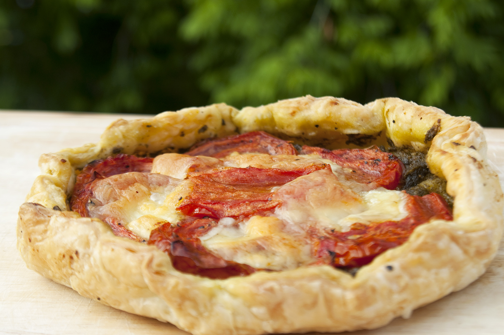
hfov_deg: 18.2
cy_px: 168
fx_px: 1573
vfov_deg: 12.1
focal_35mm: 112
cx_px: 252
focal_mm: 75
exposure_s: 1/90
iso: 200
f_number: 8
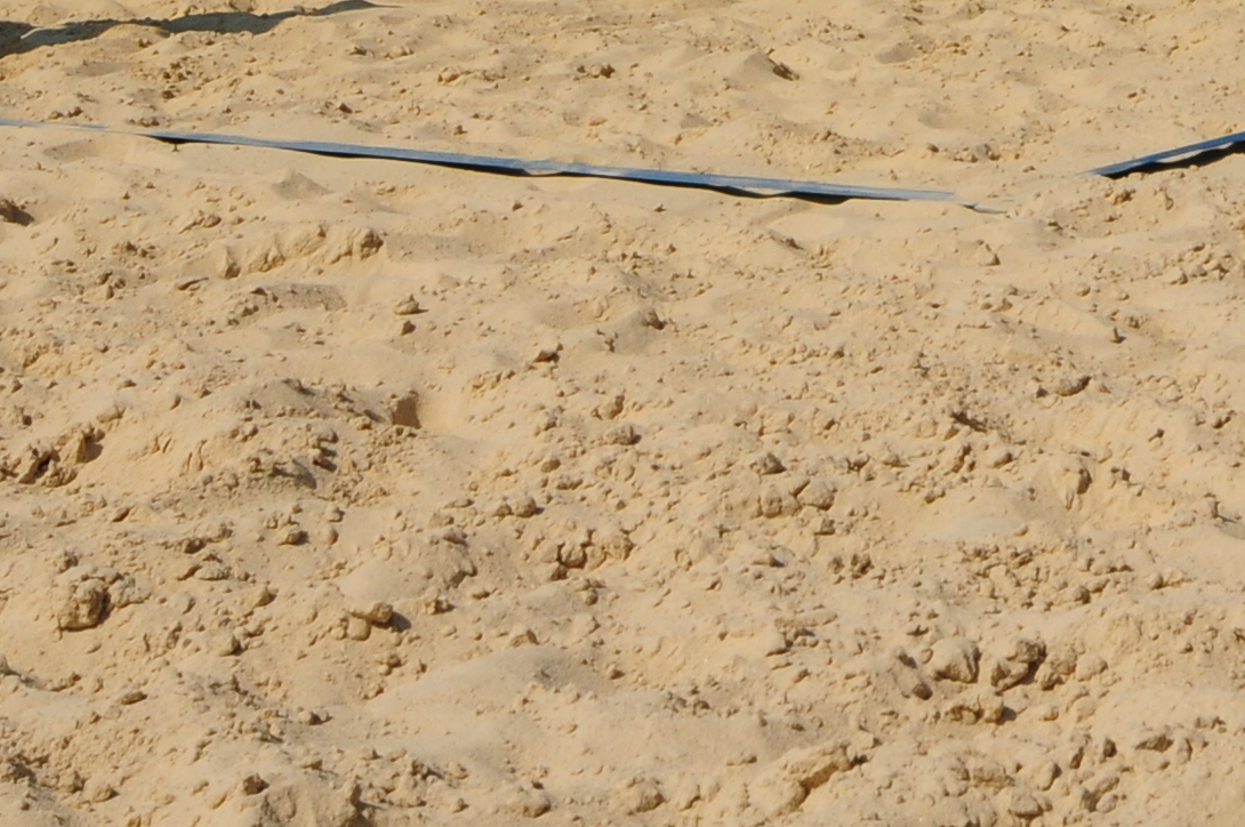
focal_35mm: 118
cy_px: -677
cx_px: 1298
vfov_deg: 10.8
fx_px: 4076
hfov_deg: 16.9
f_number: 13
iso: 200
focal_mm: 20
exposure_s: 1/640
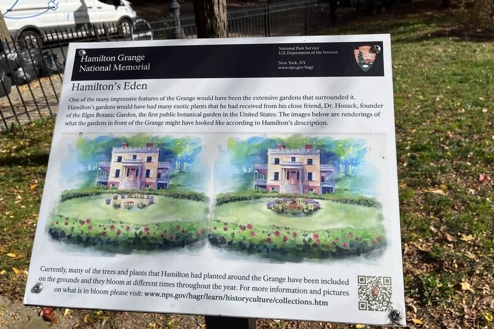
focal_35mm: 28
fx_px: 384
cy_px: 164
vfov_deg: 46.4
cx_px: 254
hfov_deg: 65.5
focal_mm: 5.1
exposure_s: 1/4854
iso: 50
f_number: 1.6
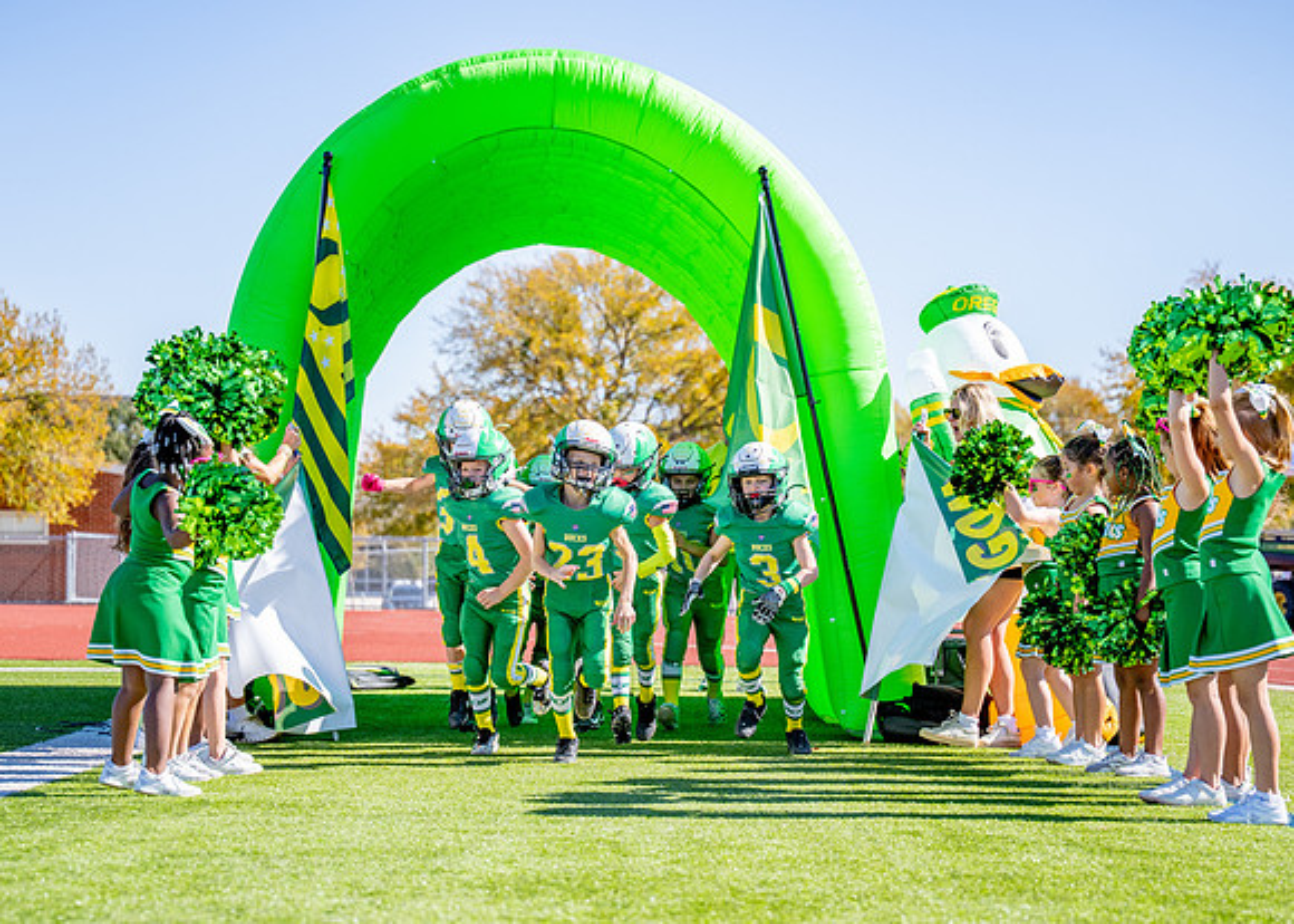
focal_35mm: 92
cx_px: 591
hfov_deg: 21.6
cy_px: 558
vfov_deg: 15.5
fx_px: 3384
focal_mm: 70
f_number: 2.8
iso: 250
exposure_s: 1/2500
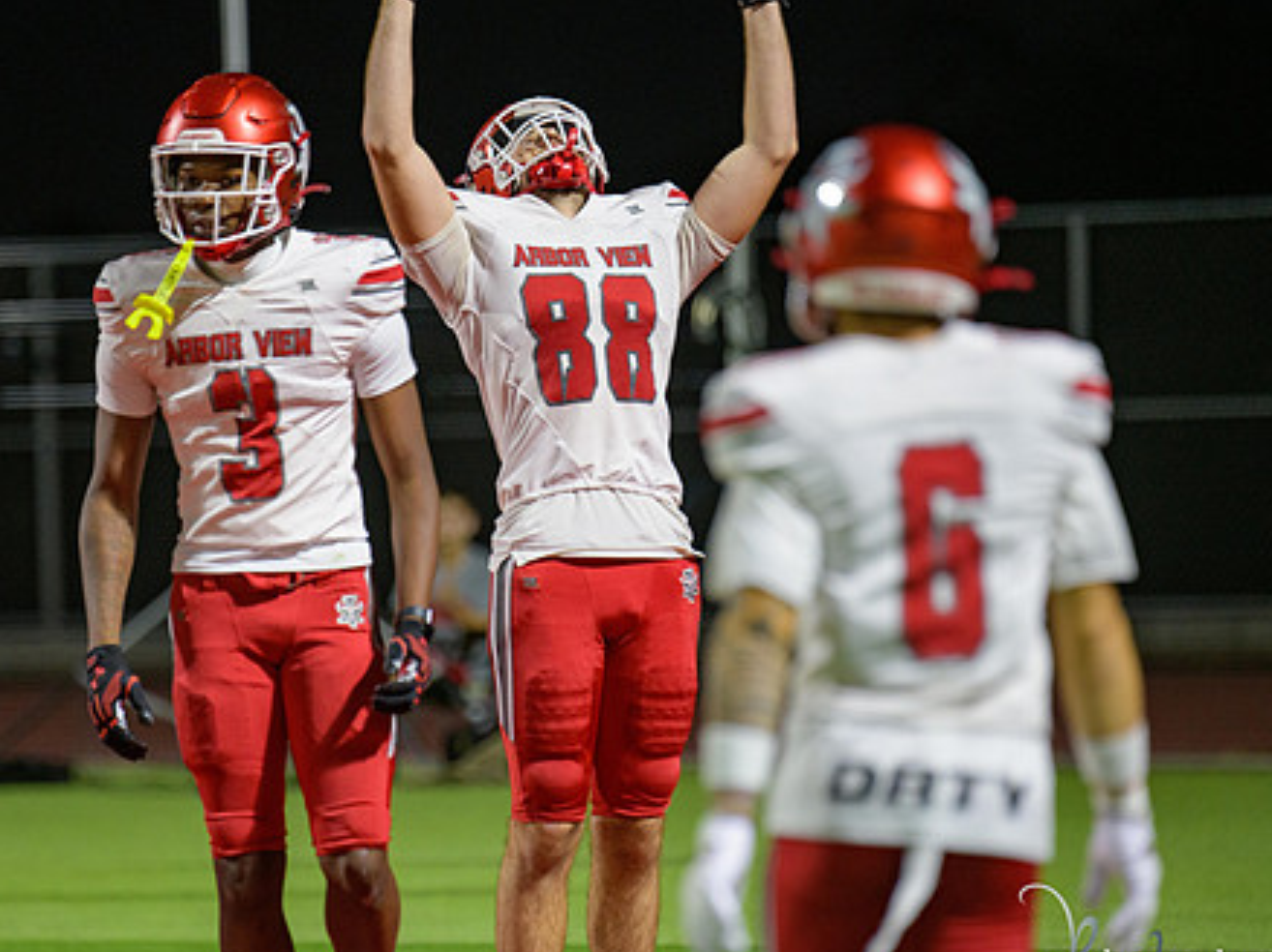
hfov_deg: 5.8
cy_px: 536
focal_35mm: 344
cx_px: 488
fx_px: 12634
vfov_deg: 4.3
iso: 2000
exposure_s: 1/250
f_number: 2.8
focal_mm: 270
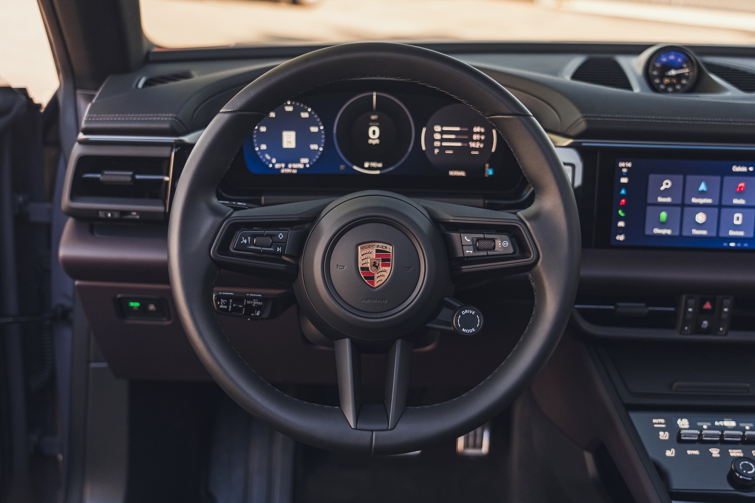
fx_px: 923
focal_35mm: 44
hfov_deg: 44.5
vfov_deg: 30.5
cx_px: 378
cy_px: 252
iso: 800
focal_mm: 44
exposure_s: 1/200
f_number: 4
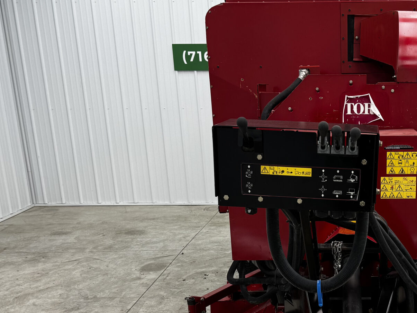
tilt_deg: -18.1
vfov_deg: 27.8
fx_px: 614
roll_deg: +0.0
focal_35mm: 51
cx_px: 349
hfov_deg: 35.9
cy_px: 265
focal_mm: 6.76
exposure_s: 1/120
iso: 80
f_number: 1.78
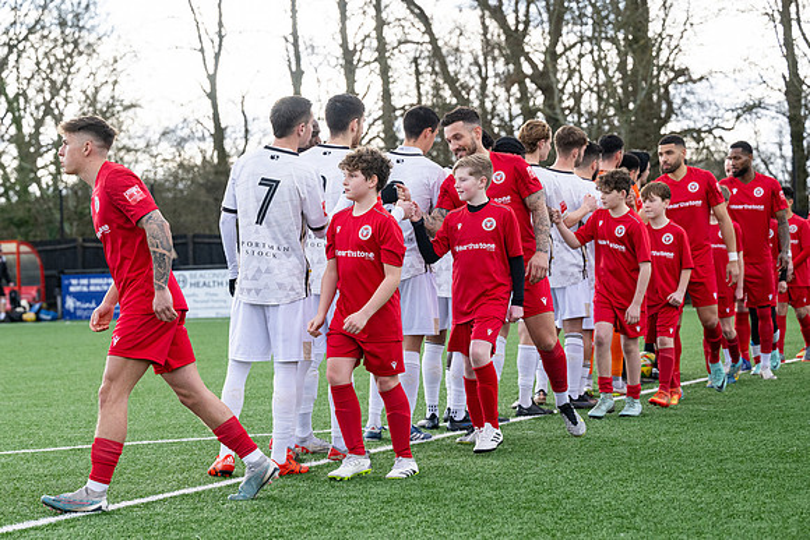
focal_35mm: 92
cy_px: 305
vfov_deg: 14.8
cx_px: 337
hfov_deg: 22.1
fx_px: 2075
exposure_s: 1/2000
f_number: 4
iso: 800
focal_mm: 79
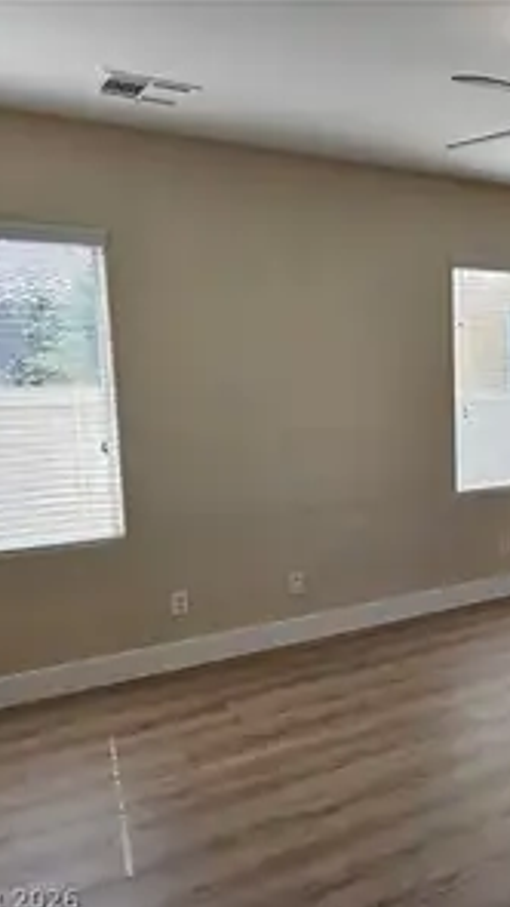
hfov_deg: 30.9
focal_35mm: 34
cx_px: 562
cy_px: 458
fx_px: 817
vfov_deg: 58.0
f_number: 1.7
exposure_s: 1/207
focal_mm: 6.3
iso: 40
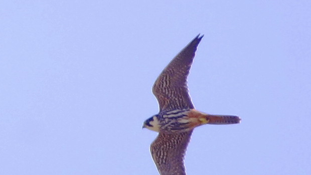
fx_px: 7551
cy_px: 111
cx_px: 109
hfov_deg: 2.4
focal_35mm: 916
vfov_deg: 1.3
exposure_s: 1/1600
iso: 800
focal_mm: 600
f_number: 6.3
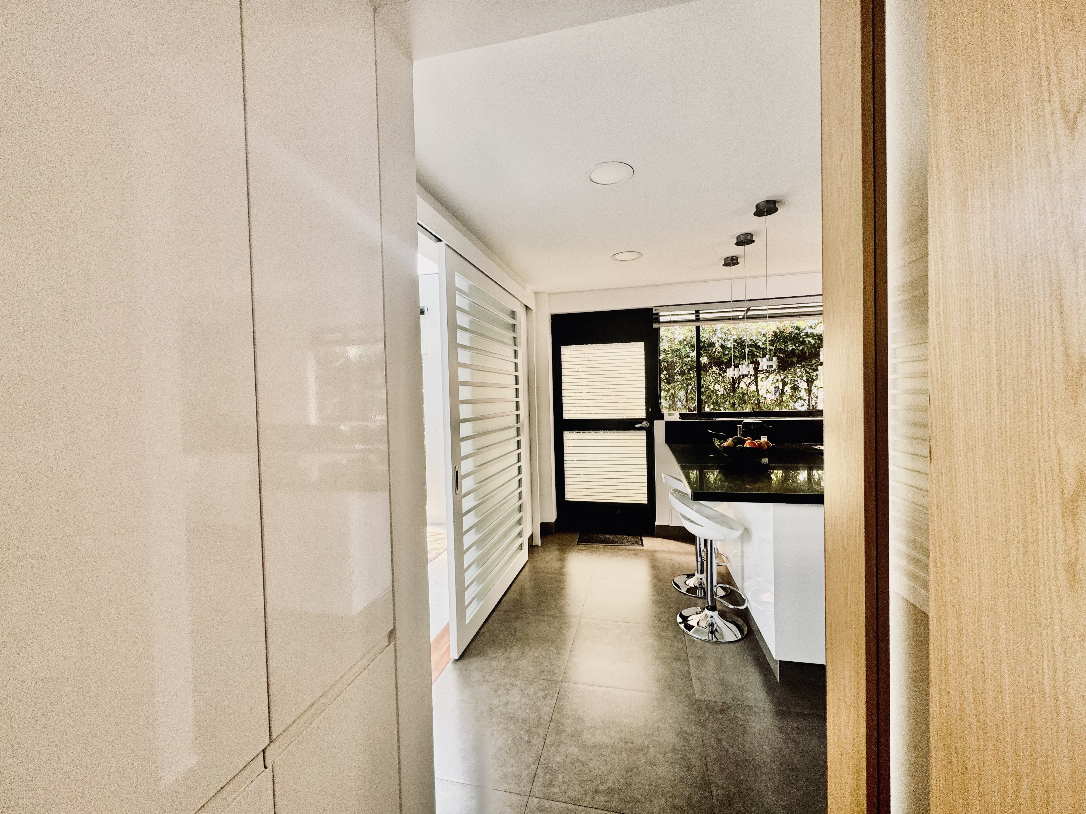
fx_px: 439
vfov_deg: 85.7
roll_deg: +2.7
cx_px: 543
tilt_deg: -0.3
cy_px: 407
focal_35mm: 14
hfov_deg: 102.1
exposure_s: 1/99
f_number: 2.2
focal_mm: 2.22
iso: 100
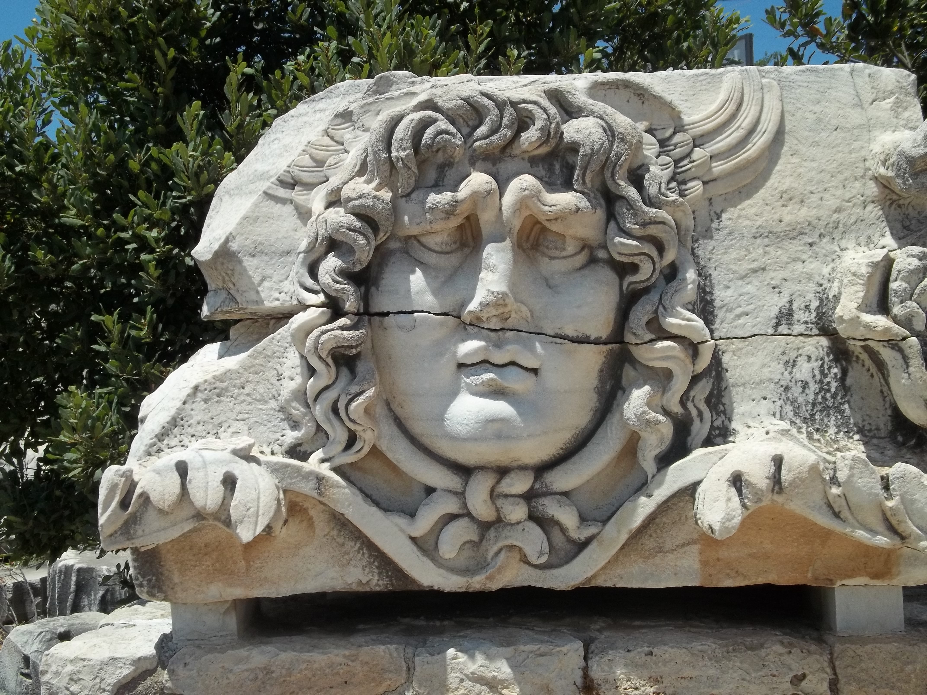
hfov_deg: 41.2
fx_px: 1232
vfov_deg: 31.5
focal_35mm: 46
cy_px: 348
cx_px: 464
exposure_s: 1/200
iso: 64
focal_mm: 8.3
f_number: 8.8
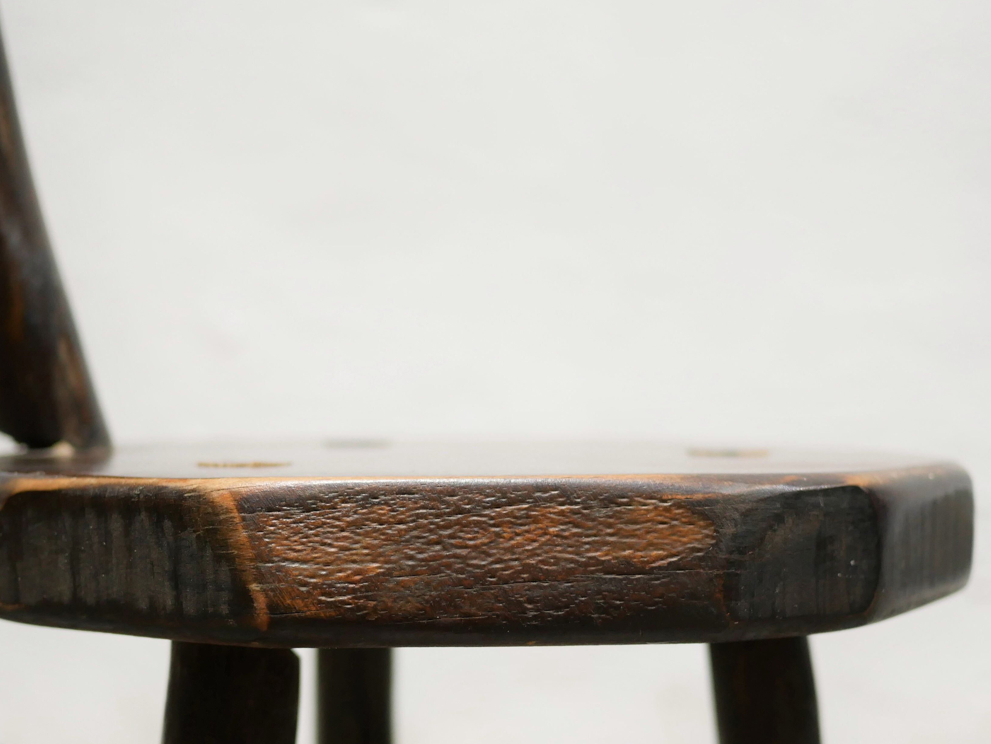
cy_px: 510
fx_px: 1604
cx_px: 484
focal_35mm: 56
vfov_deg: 25.9
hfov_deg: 34.3
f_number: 1.7
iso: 500
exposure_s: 1/60
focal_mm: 20
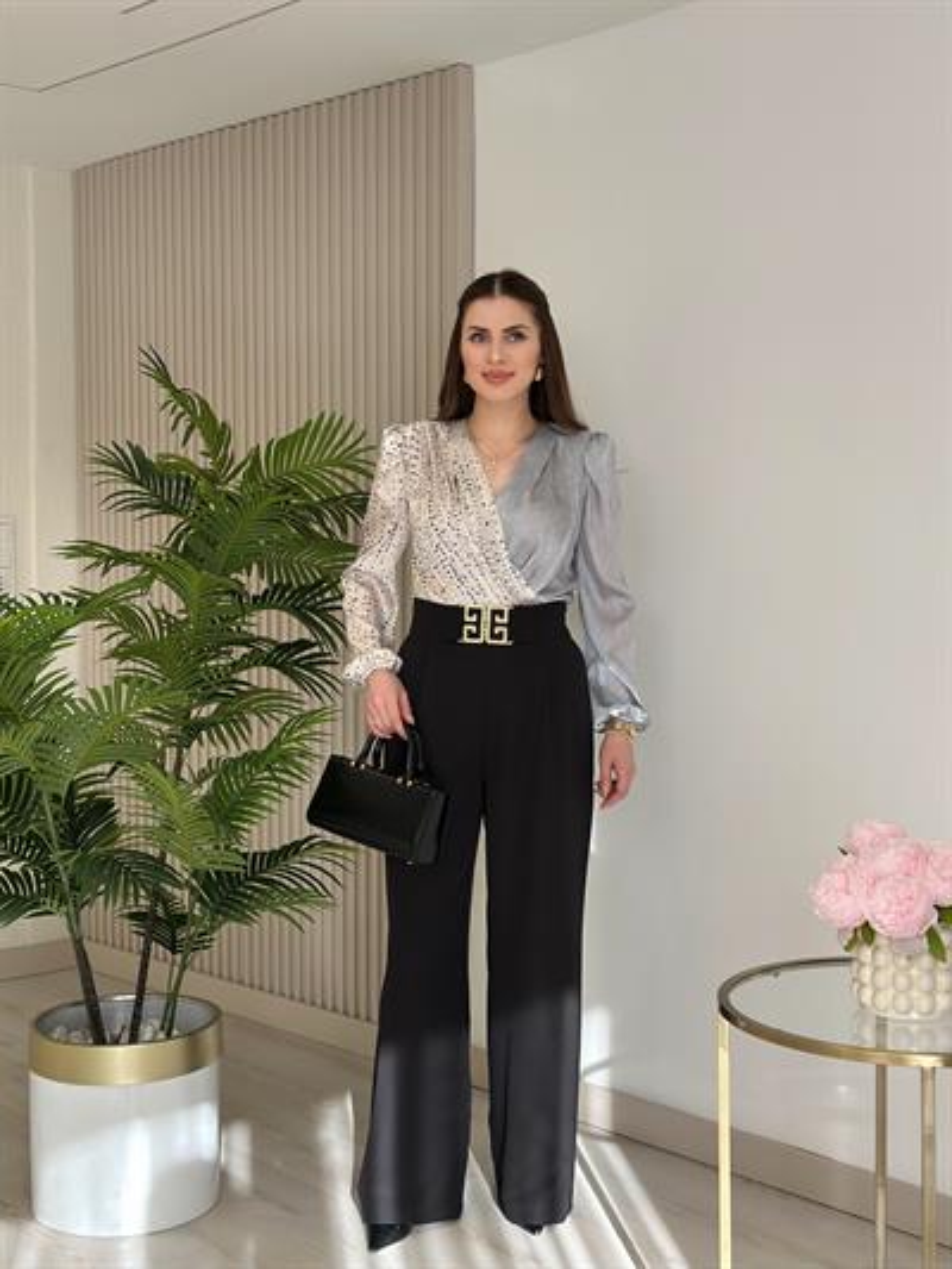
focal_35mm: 48
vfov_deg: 39.6
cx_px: 476
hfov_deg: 30.3
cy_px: 634
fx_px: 1759
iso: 80
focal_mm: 6.86
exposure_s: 1/482
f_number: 1.78
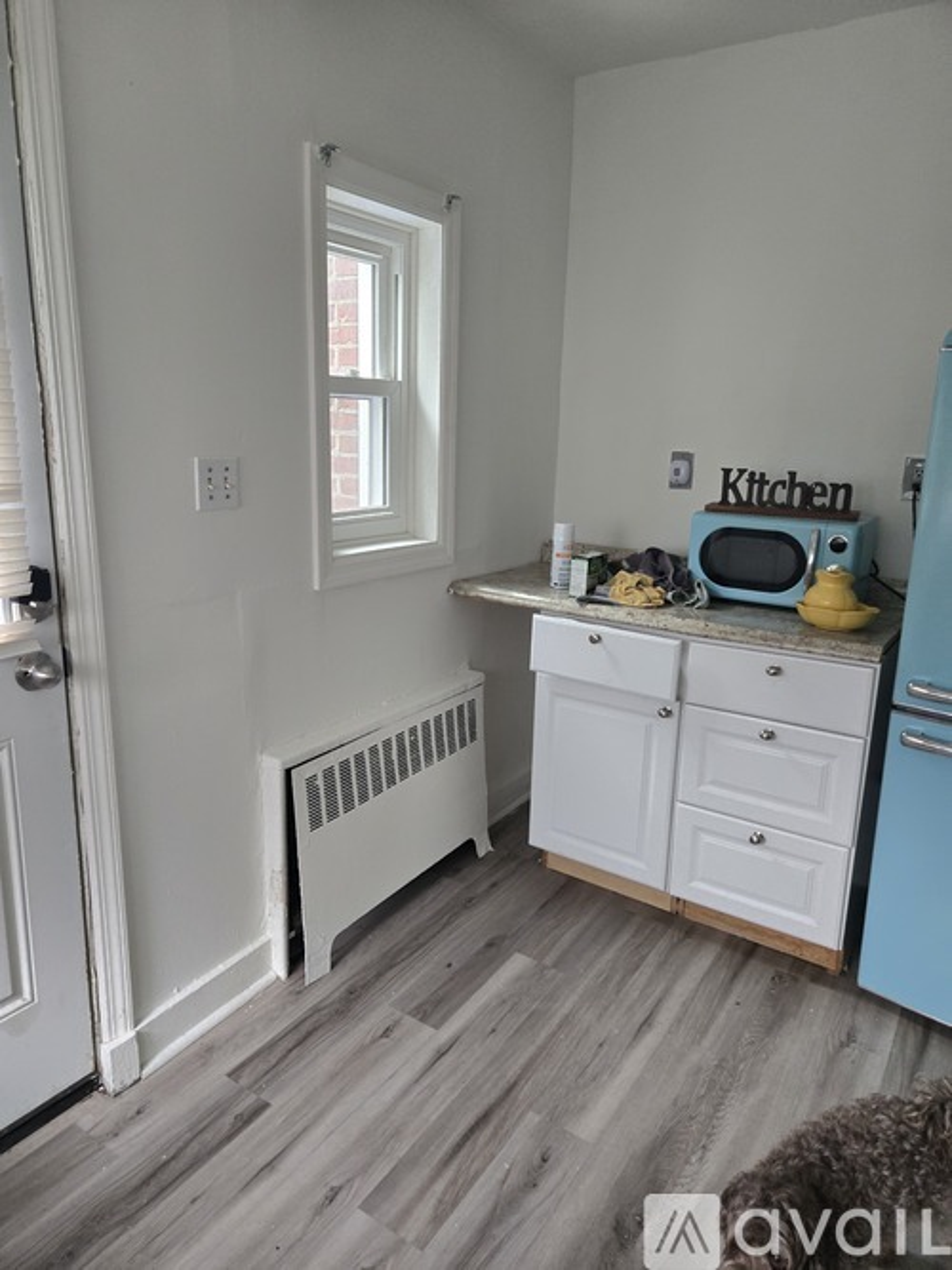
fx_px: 844
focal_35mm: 23
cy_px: 635
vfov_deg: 73.9
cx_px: 476
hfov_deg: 58.9
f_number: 1.8
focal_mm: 5.4
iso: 500
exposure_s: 1/120
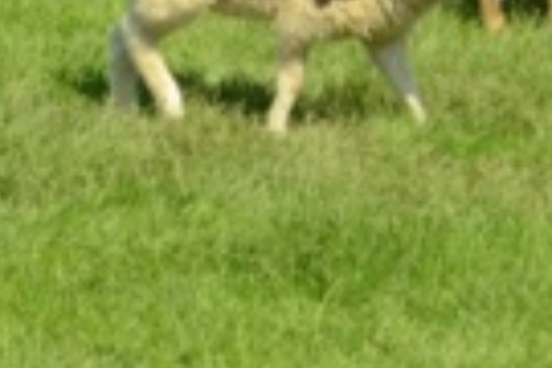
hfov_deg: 4.6
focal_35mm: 440
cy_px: -442
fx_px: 6746
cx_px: 1100
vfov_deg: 3.1
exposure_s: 1/640
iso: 900
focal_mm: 62
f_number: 13
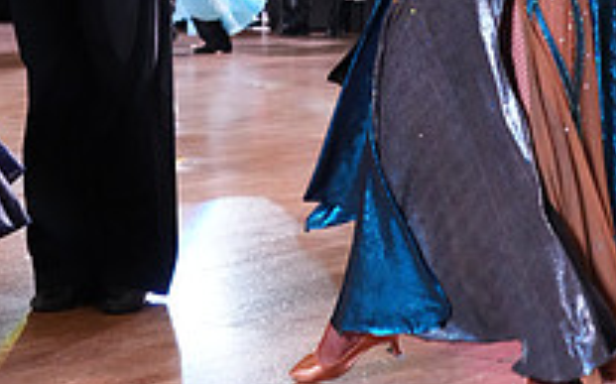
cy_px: -164
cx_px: 350
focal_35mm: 117
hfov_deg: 17.8
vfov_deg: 10.8
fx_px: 1963
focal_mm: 41
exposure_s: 1/320
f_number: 5
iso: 5000
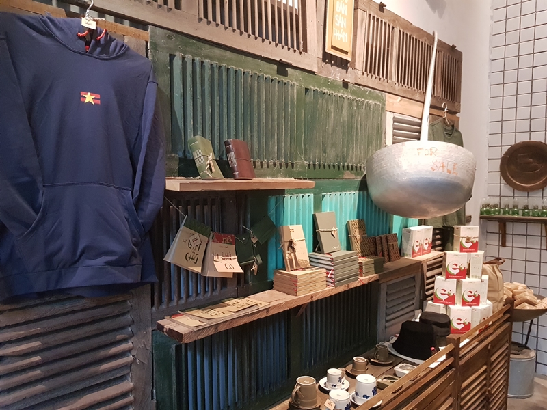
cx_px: 274
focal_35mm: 26
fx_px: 411
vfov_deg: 53.1
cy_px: 205
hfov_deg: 67.3
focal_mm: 4.2
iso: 640
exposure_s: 1/50
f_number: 1.7
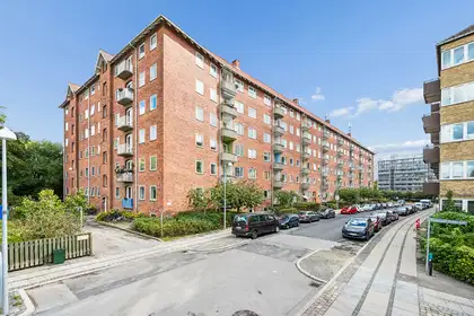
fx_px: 184
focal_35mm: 14
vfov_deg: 81.2
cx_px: 237
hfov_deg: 104.3
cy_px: 158
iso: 400
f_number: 6.3
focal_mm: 14
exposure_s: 1/400
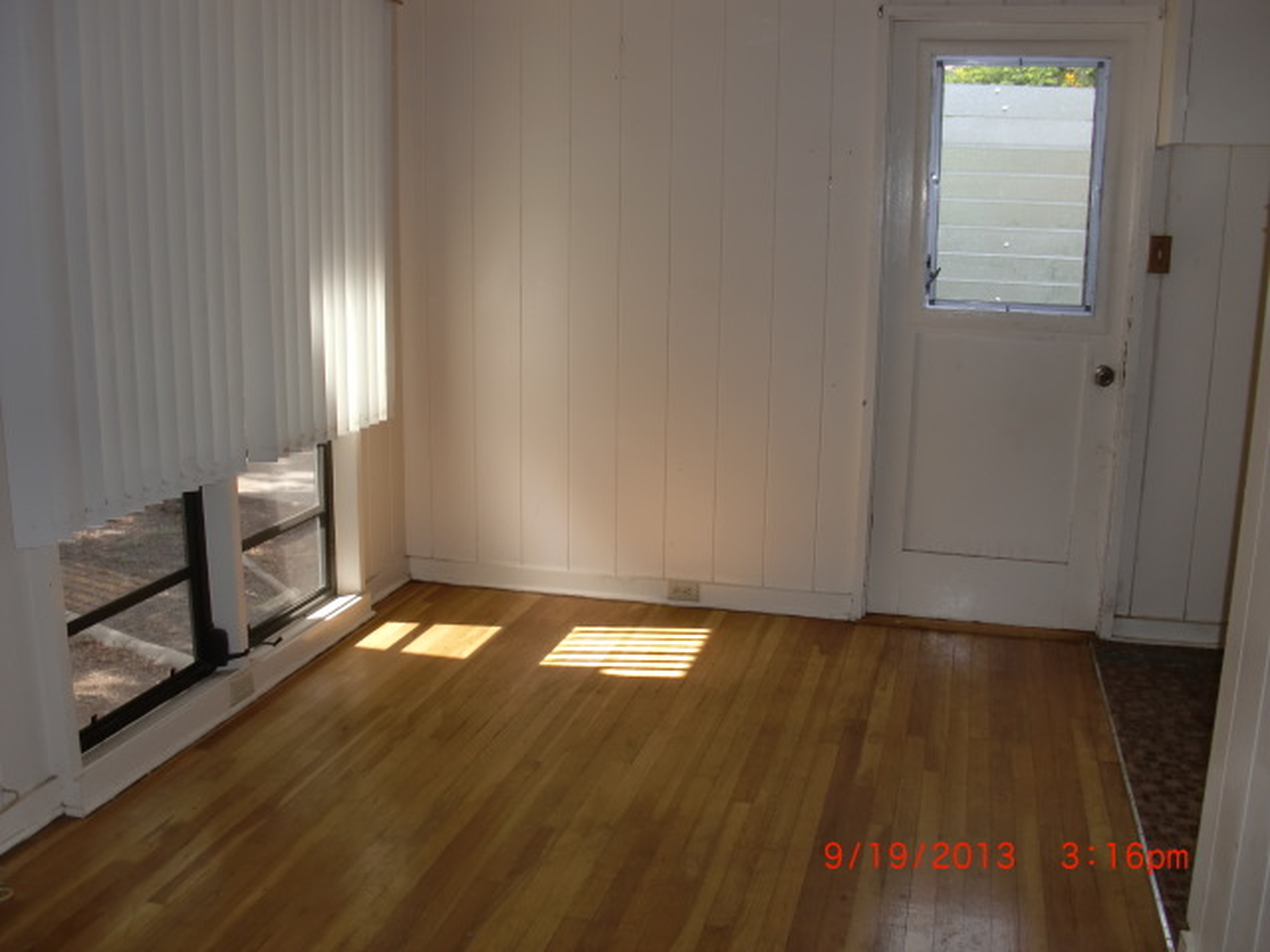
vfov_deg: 39.7
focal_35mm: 36
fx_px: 1321
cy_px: 476
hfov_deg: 51.4
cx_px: 635
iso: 64
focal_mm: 6.3
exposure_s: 1/125
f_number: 2.8
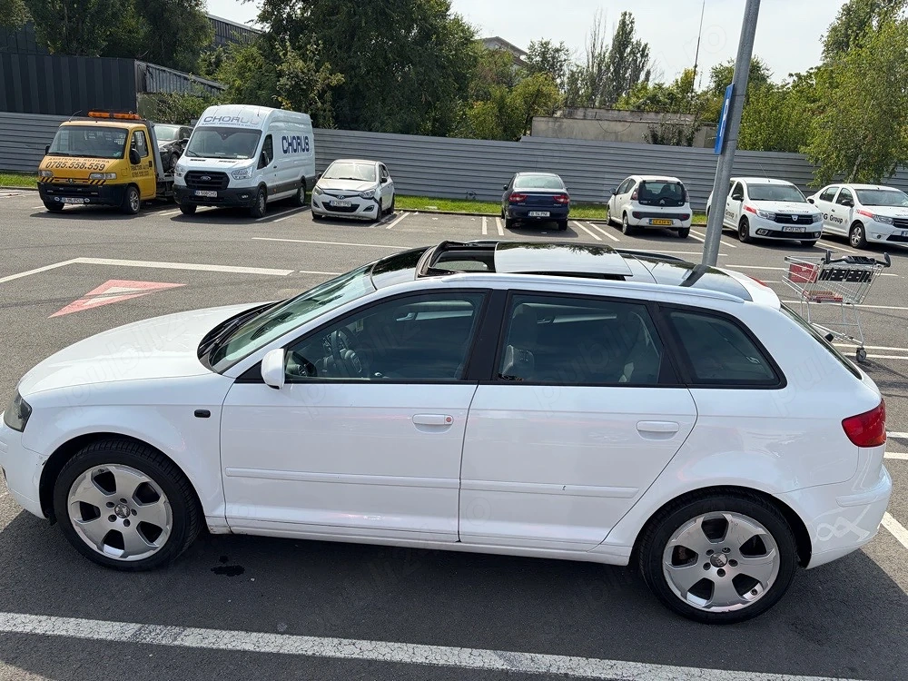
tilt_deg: -15.6
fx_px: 682
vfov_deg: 53.1
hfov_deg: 67.3
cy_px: 340
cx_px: 454
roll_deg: -4.1
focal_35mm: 26
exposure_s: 1/2985
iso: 50
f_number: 1.6
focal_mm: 5.96
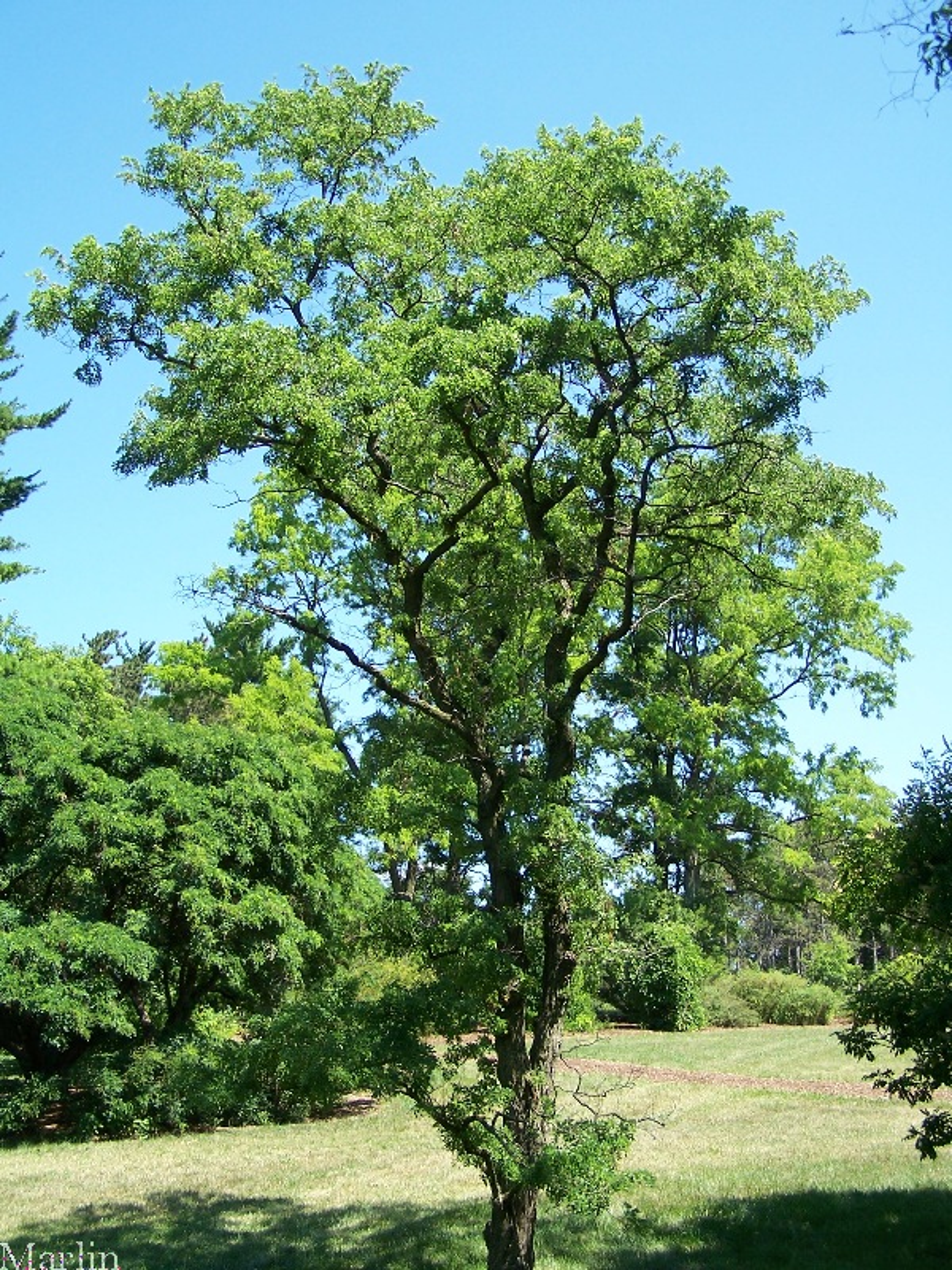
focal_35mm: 40
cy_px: 635
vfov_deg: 46.8
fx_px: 1467
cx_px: 476
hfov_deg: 36.0
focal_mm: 6.7
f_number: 2.8
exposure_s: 1/400
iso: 80
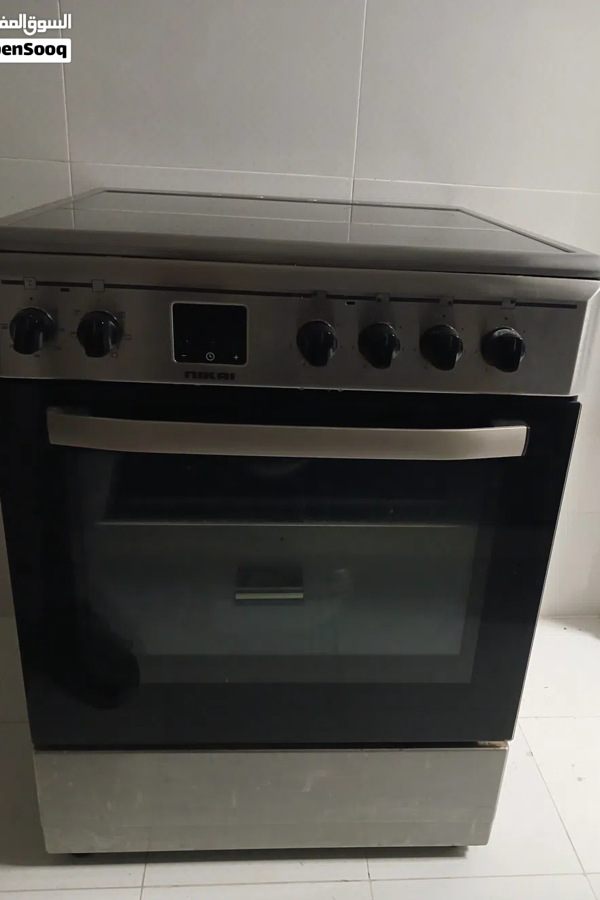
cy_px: 462
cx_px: 304
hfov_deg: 45.0
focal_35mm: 29
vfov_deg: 63.7
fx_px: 725
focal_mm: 4
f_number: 1.8
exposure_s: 1/16.7
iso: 800
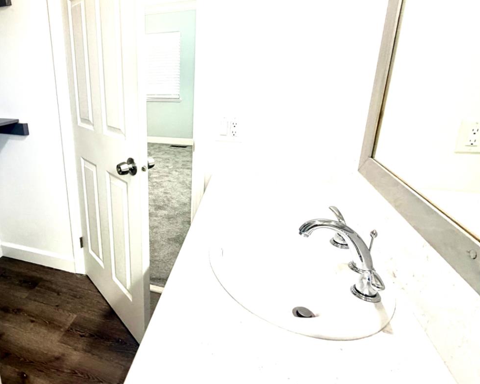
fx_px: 298
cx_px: 140
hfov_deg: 73.8
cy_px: 158
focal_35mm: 21
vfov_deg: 65.0
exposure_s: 1/120
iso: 160
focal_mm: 2.22
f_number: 2.2
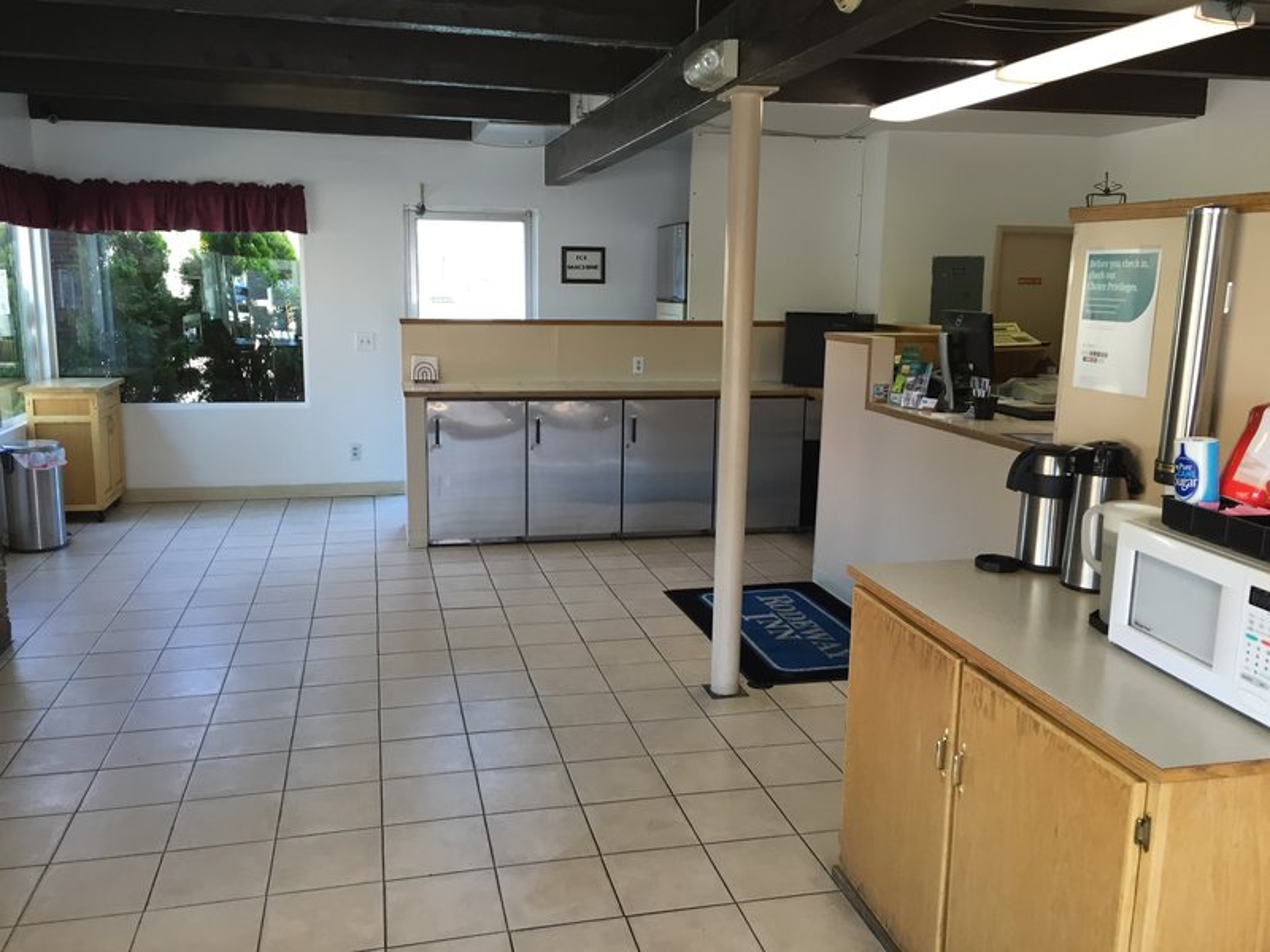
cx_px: 635
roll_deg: +0.1
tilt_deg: -9.9
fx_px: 1064
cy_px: 476
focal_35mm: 29
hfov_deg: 61.7
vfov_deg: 48.2
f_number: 2.2
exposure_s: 1/30
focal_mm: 4.15
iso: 32
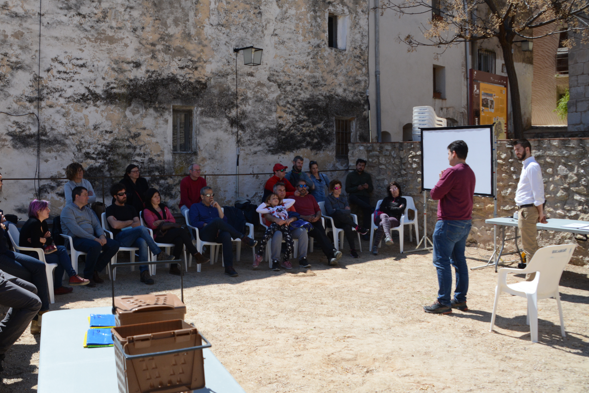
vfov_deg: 39.9
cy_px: 165
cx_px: 233
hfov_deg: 56.7
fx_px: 540
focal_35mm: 33
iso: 500
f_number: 5.6
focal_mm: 18
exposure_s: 1/2000
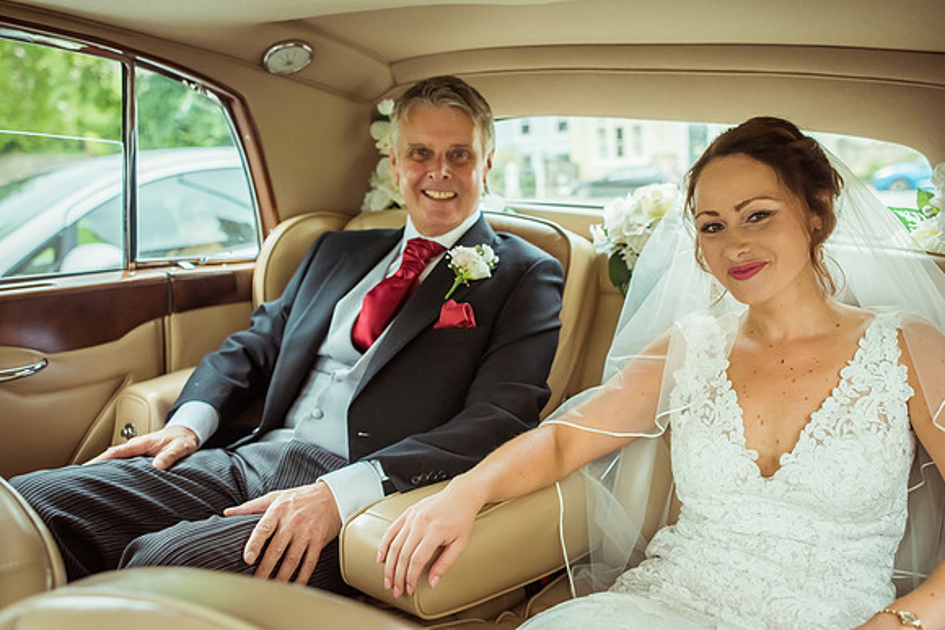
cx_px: 472
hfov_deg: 54.4
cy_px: 315
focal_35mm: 35
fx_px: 919
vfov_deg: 37.9
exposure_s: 1/1600
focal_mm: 35
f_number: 3.5
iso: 1000
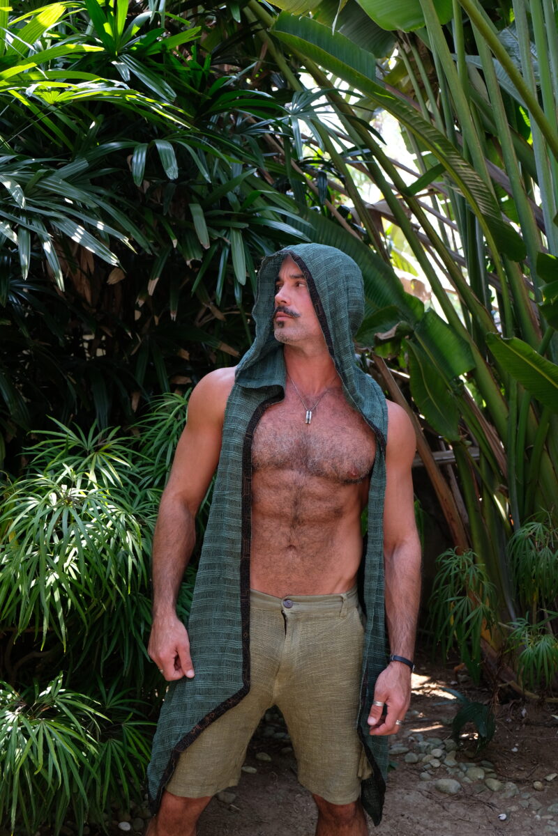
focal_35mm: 42
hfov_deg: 31.9
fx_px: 976
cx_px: 279
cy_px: 418
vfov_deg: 46.4
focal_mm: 27.7
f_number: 3.2
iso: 250
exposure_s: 1/200
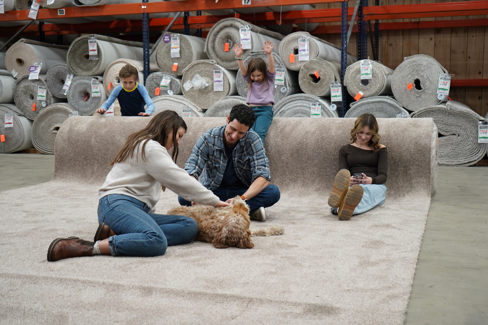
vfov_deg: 31.2
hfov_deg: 45.4
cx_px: 244
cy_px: 162
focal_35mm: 43
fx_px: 583
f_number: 4.5
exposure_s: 1/160
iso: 800
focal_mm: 43
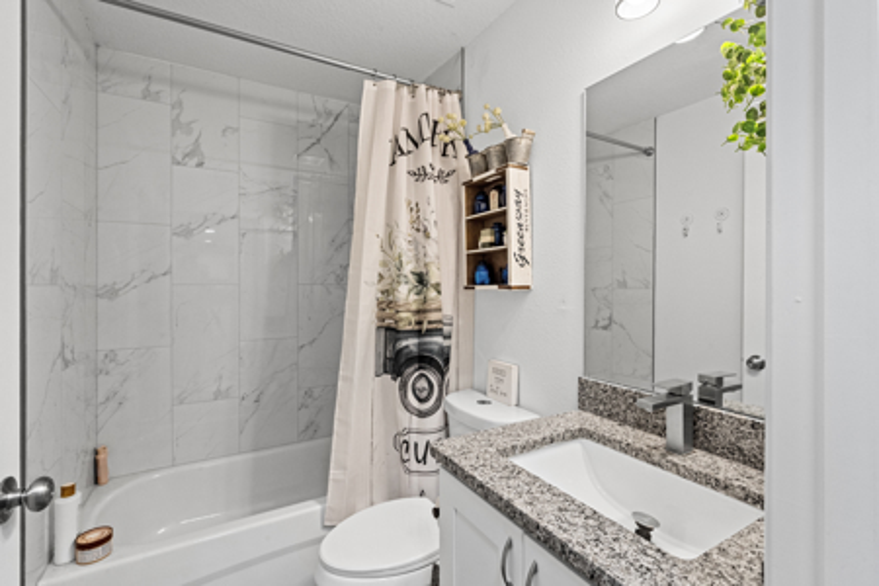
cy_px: 293
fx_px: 391
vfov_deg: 73.7
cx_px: 440
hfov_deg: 96.7
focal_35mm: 16
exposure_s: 1/25
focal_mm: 16
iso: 2500
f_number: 13
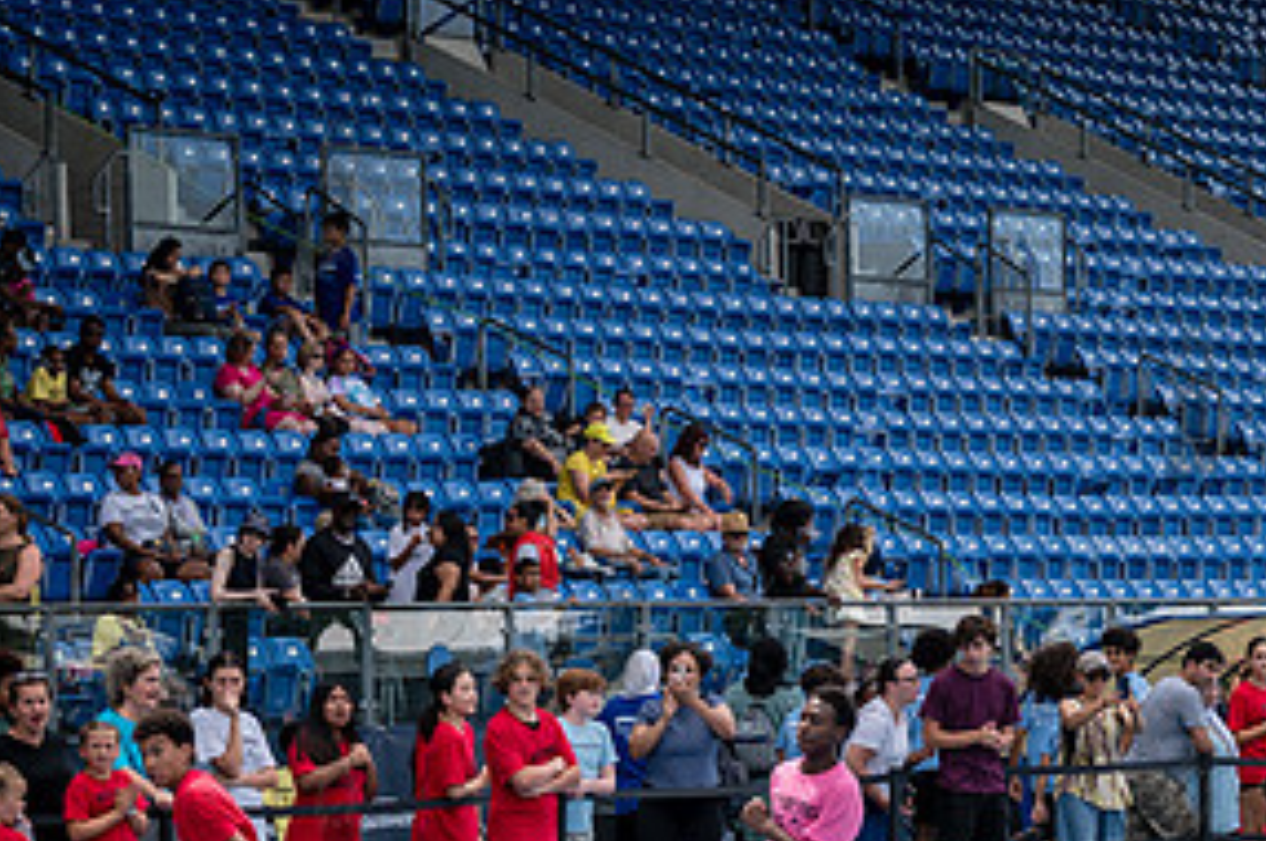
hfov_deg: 10.4
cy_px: 1077
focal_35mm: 197
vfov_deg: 6.9
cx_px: 898
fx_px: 6920
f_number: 5
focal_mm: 72
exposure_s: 1/400
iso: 100
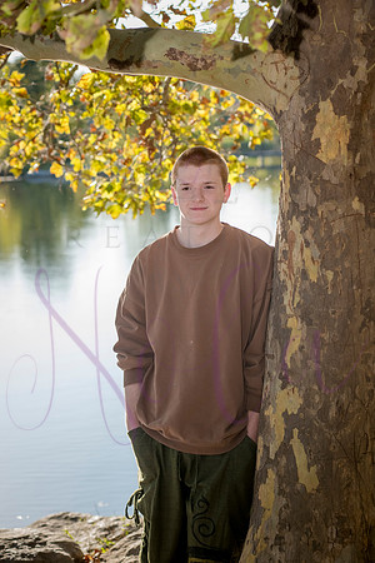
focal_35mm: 86
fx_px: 1344
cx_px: 188
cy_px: 282
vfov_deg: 23.6
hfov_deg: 15.9
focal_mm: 86
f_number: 5.6
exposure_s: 1/640
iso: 400
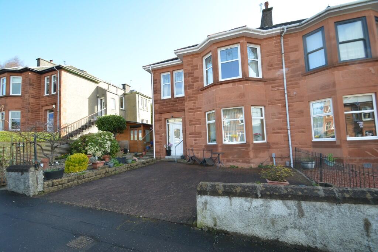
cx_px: 189
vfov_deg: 77.4
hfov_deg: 100.4
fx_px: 158
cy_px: 126
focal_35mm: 15
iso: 200
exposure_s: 1/160
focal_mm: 10
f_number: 6.3
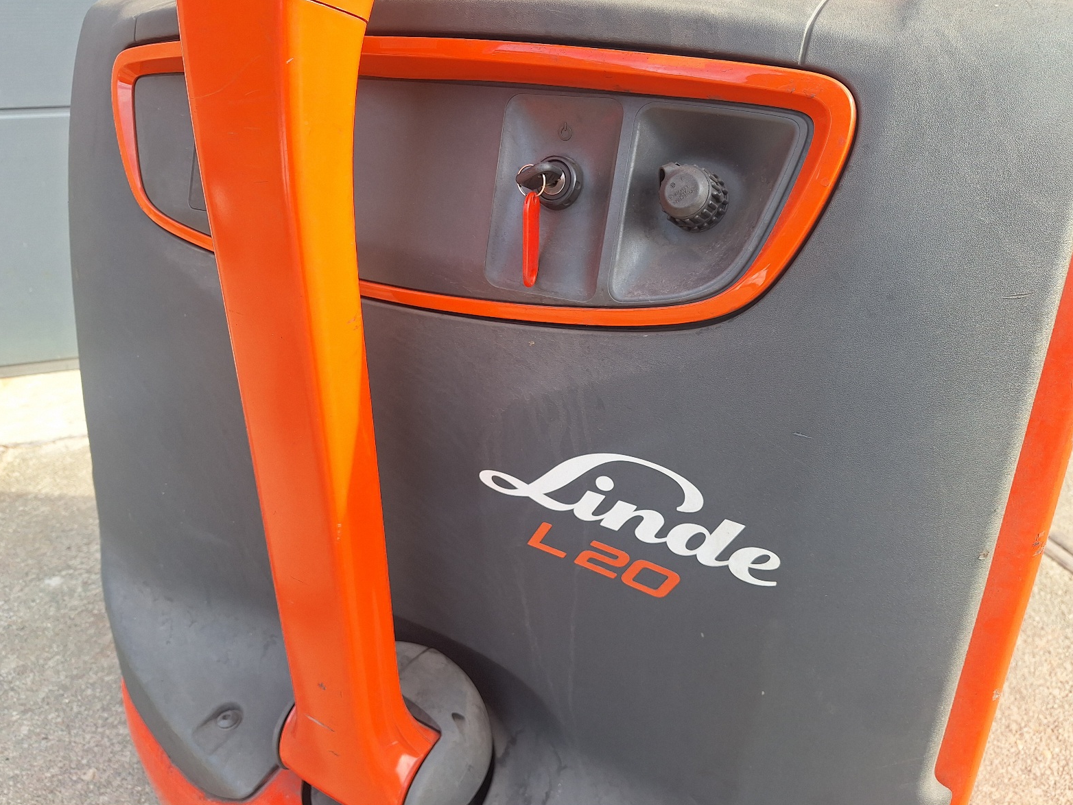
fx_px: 744
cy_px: 386
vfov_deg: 56.8
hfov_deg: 71.6
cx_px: 557
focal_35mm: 24
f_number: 1.8
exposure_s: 1/238
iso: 40
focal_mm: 5.54
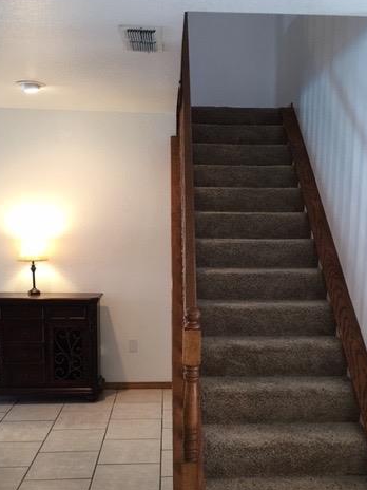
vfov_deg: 46.4
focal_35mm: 40
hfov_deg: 35.9
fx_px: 565
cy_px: 306
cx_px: 207
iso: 50
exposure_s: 1/15
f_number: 2.2
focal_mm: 4.15
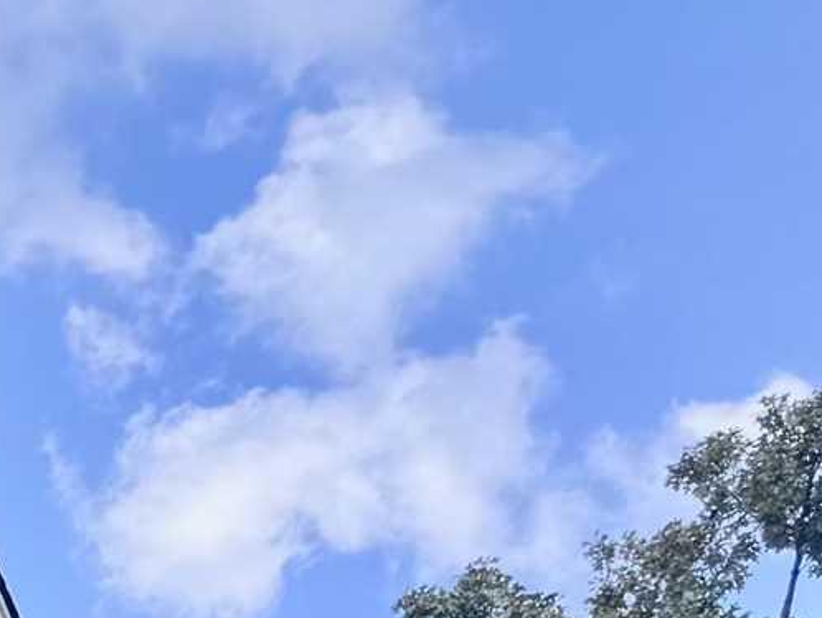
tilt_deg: +10.6
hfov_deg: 10.7
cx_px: -1367
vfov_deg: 8.8
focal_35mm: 148
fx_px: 3516
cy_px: 1639
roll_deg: -1.9
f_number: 1.78
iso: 80
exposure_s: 1/1366
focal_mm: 6.76
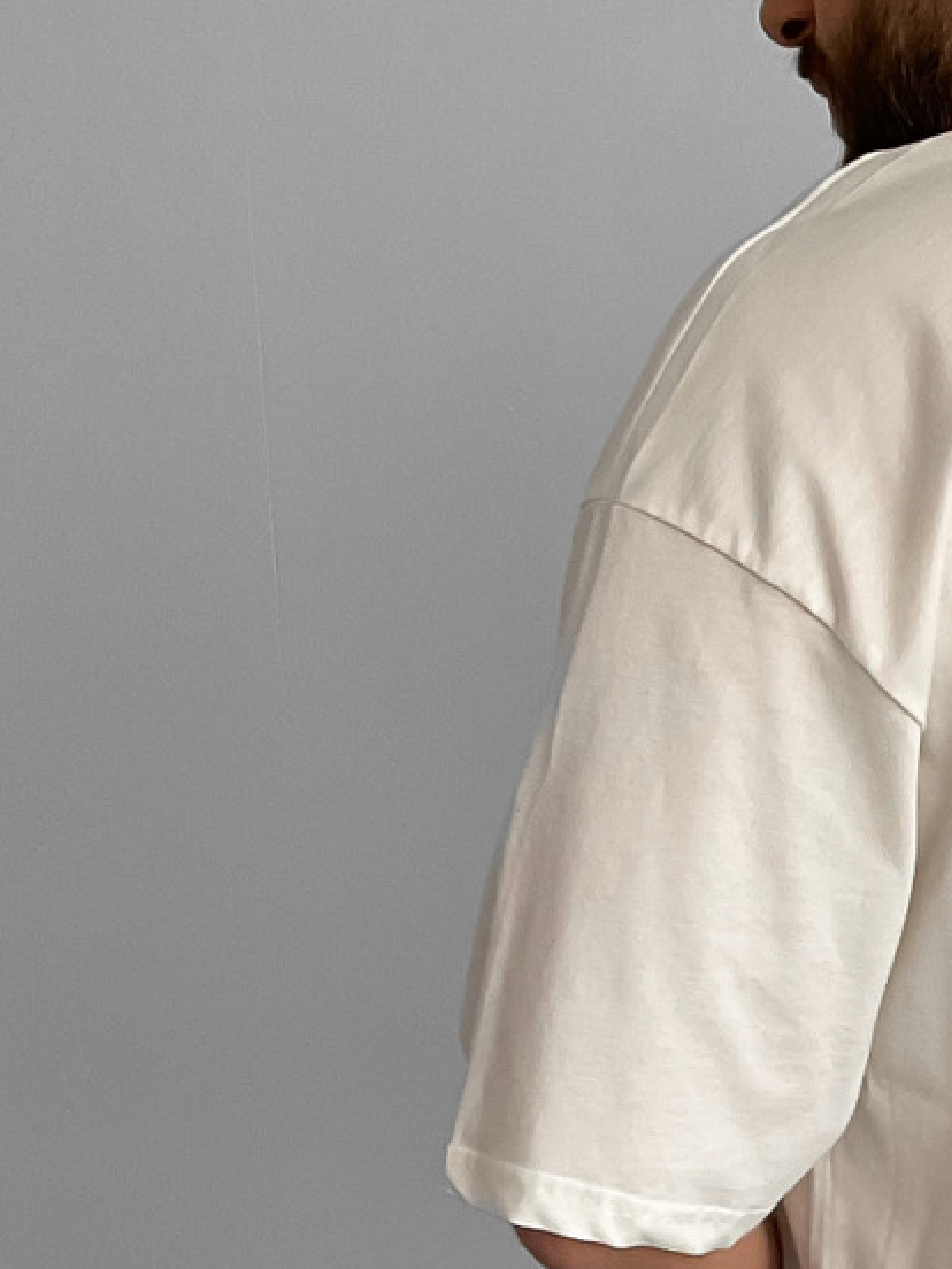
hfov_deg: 16.3
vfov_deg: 21.1
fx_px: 3080
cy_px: 1658
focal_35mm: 84
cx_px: 1336
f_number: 1.8
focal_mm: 3
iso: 64
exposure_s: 1/115
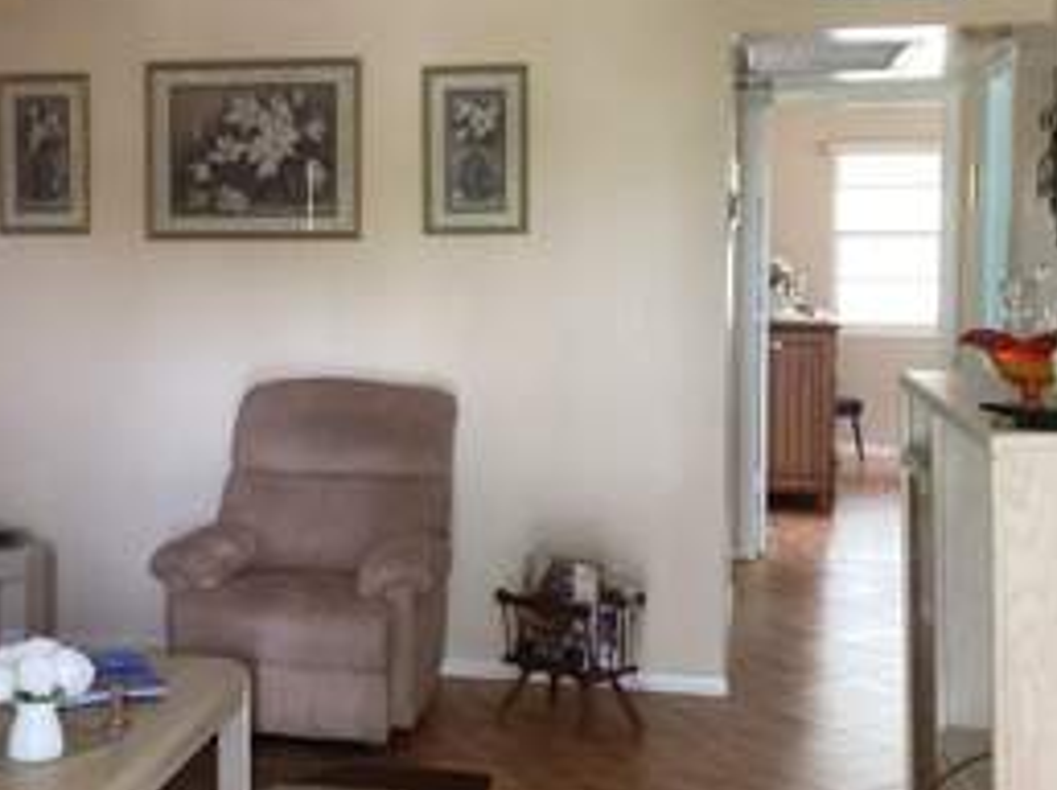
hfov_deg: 32.7
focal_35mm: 58
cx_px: 288
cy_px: 311
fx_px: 1769
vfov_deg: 25.1
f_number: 2.4
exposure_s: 1/60
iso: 320
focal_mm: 3.3
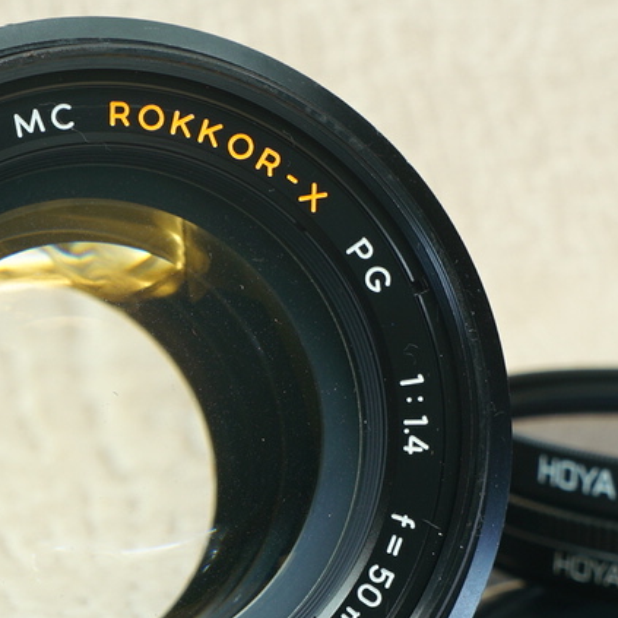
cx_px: 29
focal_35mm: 156
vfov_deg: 11.2
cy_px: 337
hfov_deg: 11.1
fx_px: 3151
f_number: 9
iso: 100
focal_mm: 32
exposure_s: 1.6
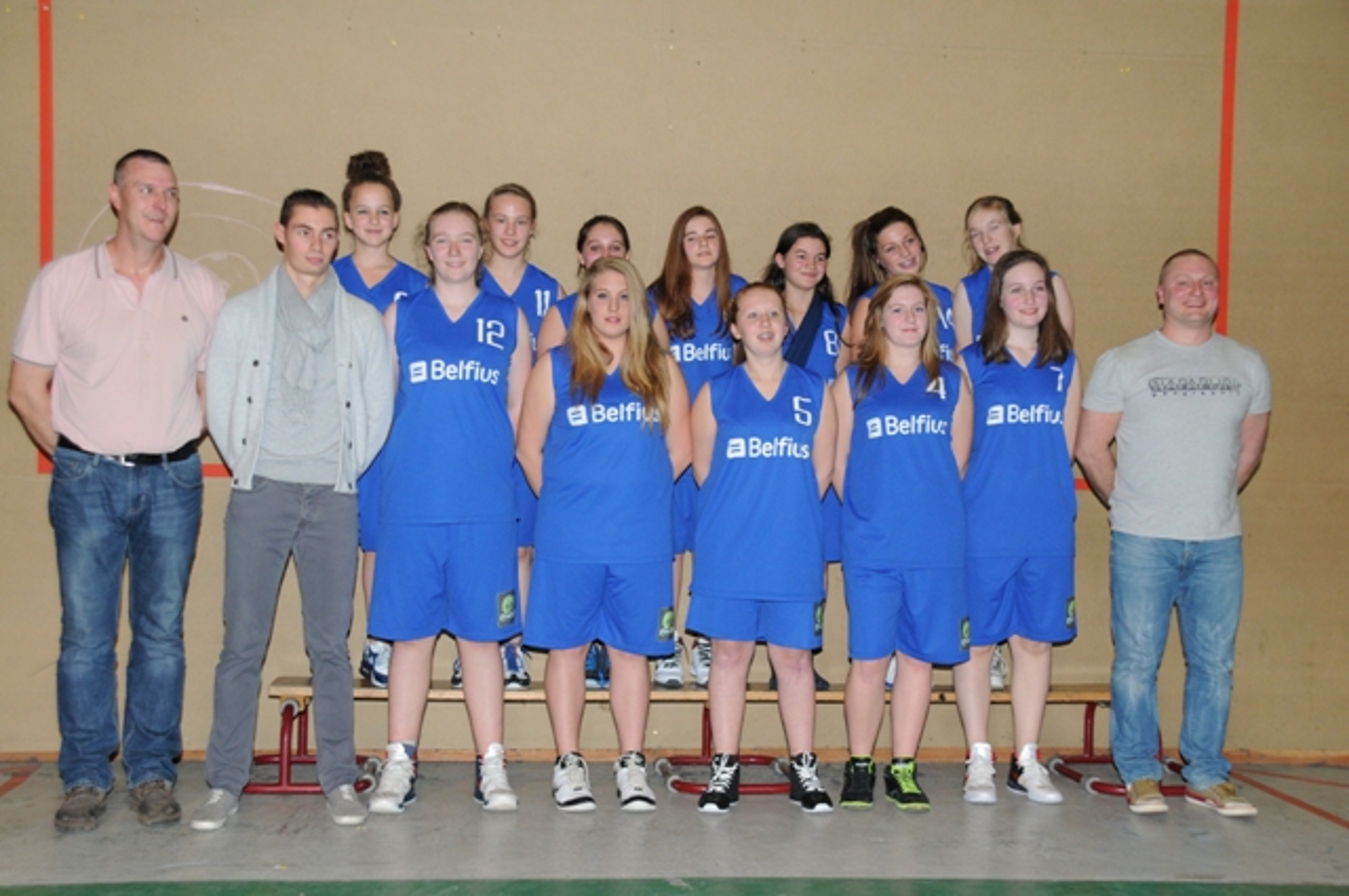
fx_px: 1628
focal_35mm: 44
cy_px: 448
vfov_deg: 30.8
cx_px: 674
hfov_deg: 45.0
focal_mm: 29
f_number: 5.6
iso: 720
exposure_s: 1/60
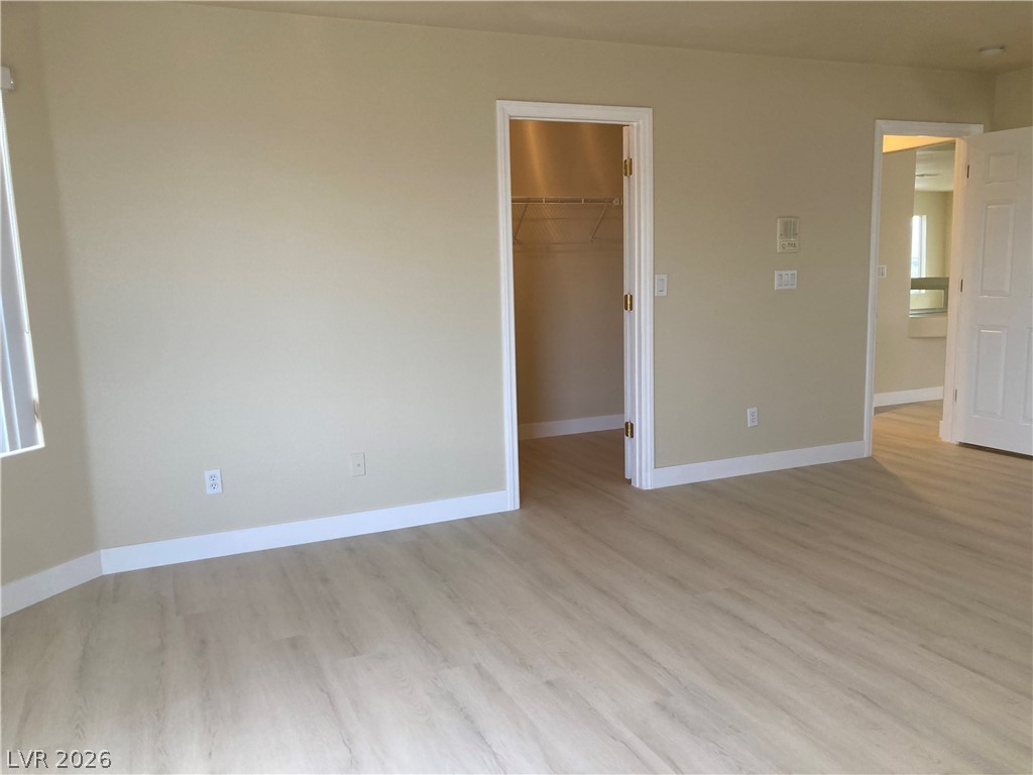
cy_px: 388
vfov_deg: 49.7
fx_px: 836
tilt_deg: -7.6
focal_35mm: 28
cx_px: 516
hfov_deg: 63.4
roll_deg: +0.4
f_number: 1.8
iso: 64
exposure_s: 1/60
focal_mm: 3.99
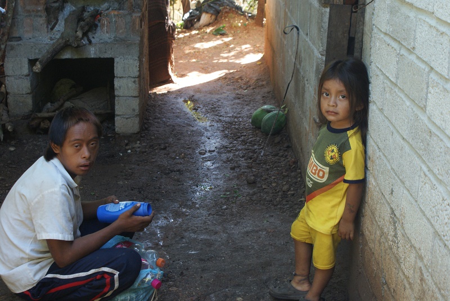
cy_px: 150
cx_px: 225
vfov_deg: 22.7
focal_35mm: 60
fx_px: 751
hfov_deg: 33.4
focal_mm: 40
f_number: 5.6
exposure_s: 1/80
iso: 400
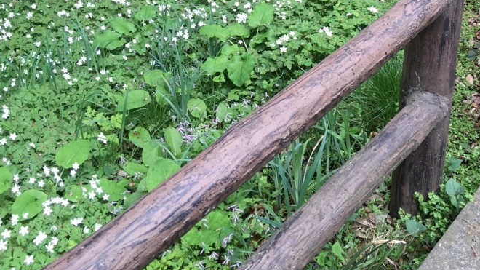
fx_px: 624
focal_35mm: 49
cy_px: -79
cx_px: 274
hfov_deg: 42.0
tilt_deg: -20.6
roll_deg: -0.1
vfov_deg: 22.0
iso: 25
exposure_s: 1/120
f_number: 2.2
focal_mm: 4.15
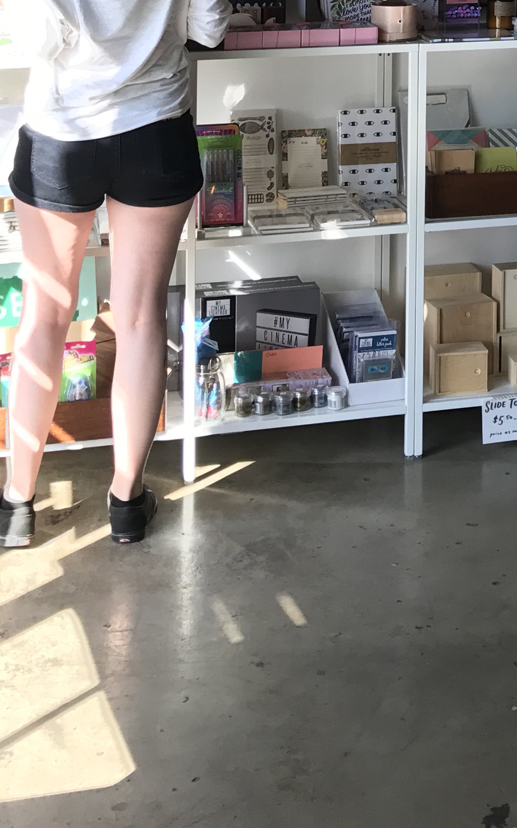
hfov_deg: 16.7
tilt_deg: +0.0
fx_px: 1714
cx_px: 554
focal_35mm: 76
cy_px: -134
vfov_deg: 24.8
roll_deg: +0.2
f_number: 1.8
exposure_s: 1/136
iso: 20
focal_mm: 3.99
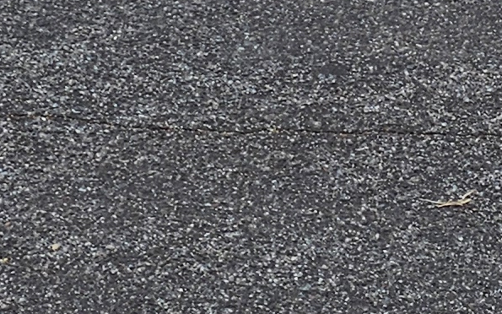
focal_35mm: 164
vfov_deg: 7.4
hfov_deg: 12.7
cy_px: -502
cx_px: 445
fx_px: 2244
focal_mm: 6.3
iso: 12
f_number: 1.7
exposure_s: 1/180
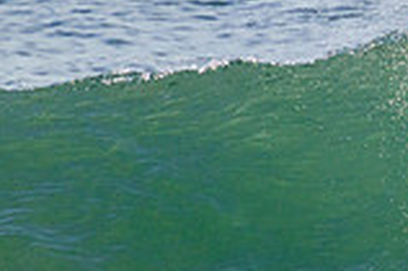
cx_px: 700
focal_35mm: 2936
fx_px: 33240
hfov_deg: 0.7
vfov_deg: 0.5
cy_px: 17
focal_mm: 800
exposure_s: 1/2000
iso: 800
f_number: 11
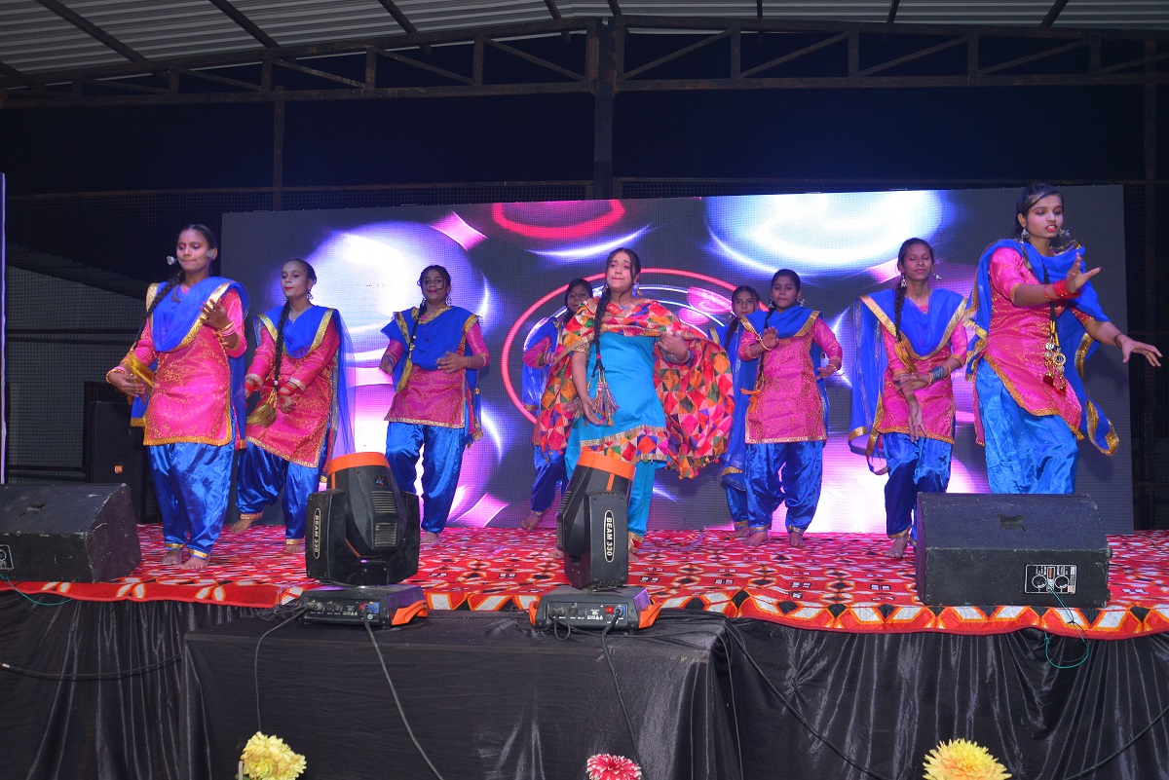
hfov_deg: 54.4
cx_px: 584
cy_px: 390
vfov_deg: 37.9
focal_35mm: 35
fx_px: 1137
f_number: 5.6
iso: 640
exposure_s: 1/125
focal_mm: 35
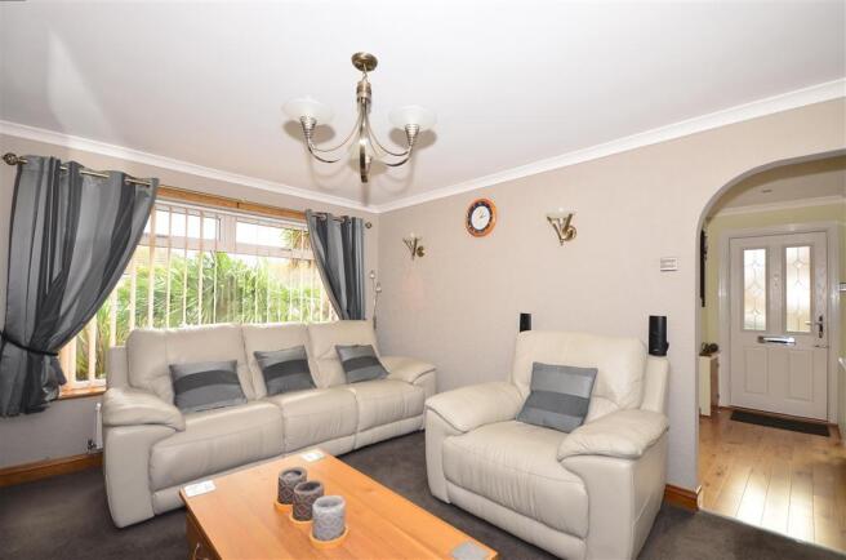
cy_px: 280
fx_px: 352
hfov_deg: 100.5
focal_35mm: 15
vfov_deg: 77.0
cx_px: 423
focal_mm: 10
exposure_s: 1/40
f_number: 5
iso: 200
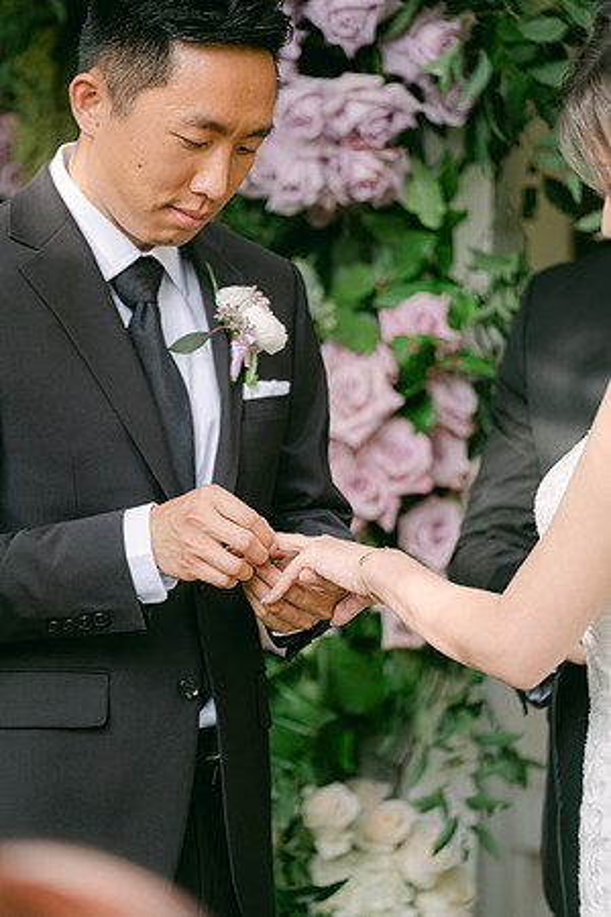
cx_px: 306
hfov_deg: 7.7
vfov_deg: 11.5
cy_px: 458
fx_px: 4557
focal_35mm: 179
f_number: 2.8
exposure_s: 1/200
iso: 320
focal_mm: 119.2
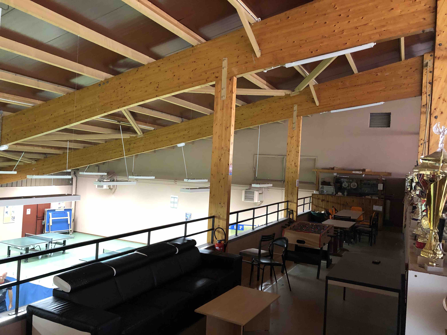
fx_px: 362
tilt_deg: +0.1
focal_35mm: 28
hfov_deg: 63.4
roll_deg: -3.1
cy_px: 168
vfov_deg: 49.7
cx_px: 224
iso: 100
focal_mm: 3.99
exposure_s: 1/11
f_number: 1.8
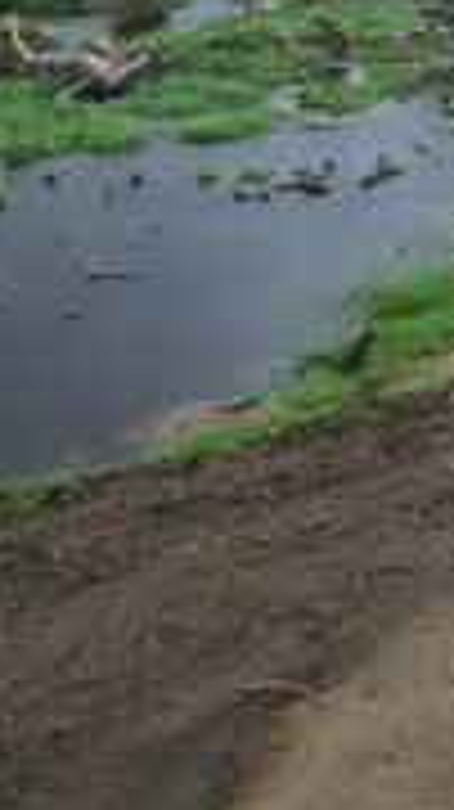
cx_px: 742
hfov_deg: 15.3
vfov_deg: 27.7
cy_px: -36
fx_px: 1522
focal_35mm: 71
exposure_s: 1/820
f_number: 1.8
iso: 50
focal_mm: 5.4
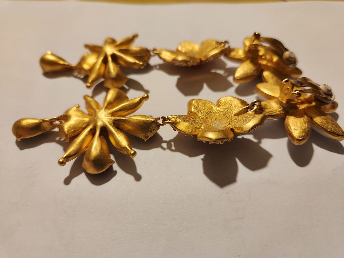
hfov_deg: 73.9
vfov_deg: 58.9
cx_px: 172
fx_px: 229
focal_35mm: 23
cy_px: 129
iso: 500
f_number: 1.8
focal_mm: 5.4
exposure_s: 1/100
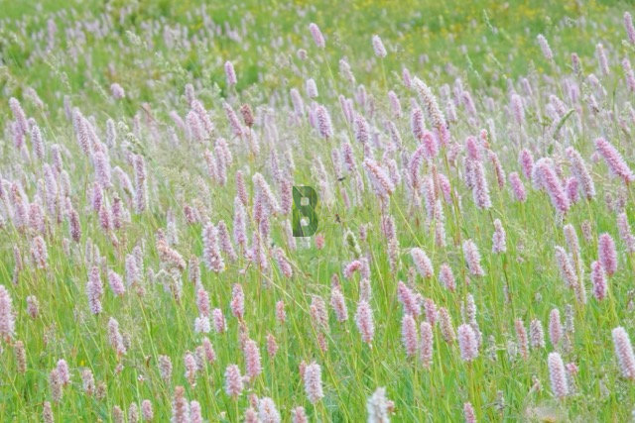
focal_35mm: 256
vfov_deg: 5.4
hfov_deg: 8.0
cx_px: 318
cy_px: 212
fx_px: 4516
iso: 1000
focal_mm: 93.9
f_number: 14
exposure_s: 1/250
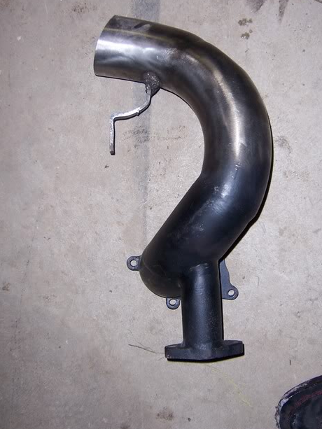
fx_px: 583
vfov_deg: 40.4
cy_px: 193
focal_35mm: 47
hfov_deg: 30.8
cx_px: 197
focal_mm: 6.2
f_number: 2.8
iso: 80
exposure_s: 1/60
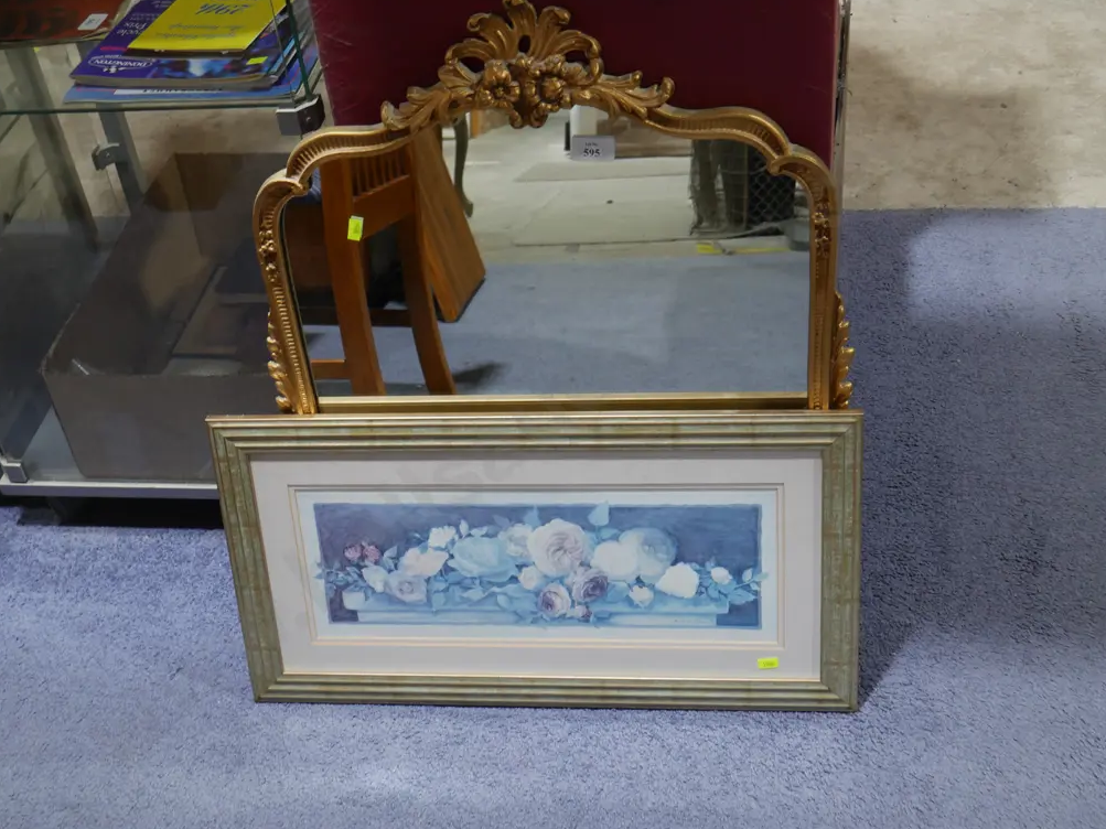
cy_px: 412
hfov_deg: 40.4
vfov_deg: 30.9
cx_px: 550
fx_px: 1501
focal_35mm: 47
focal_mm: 23
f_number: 5.1
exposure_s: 1/60
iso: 500
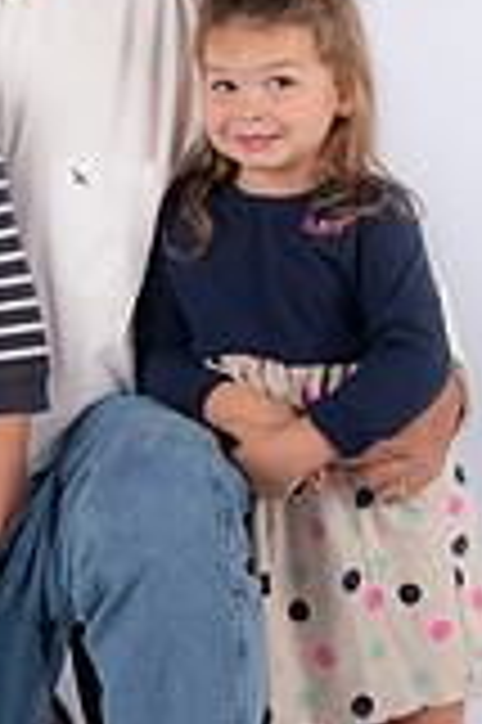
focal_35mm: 134
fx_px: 2697
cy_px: 229
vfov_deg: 15.3
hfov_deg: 10.2
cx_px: 92
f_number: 5.6
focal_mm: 48
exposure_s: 1/200
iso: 100
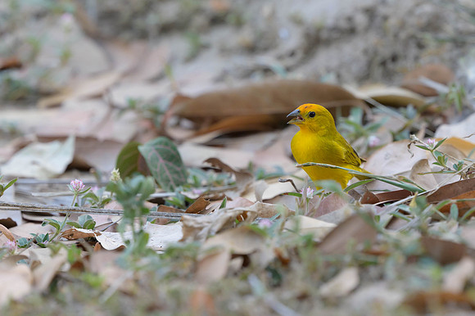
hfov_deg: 2.2
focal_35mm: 930
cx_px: 236
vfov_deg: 1.5
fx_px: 12267
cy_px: 115
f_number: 4
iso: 640
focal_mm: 400
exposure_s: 1/1250
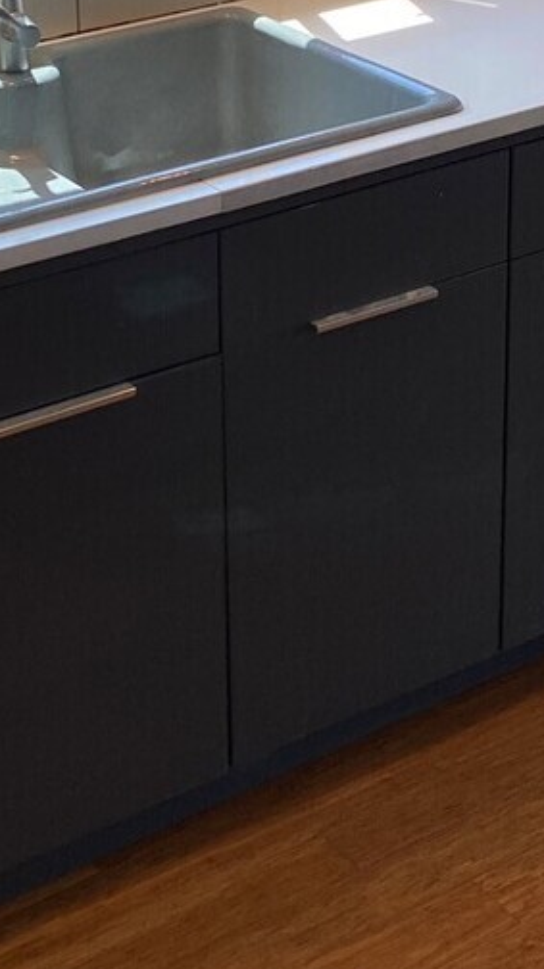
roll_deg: +1.6
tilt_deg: -21.2
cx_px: 238
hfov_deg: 14.9
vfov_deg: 25.7
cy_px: 167
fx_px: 2080
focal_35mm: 81
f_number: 1.8
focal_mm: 4.25
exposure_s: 1/169
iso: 32
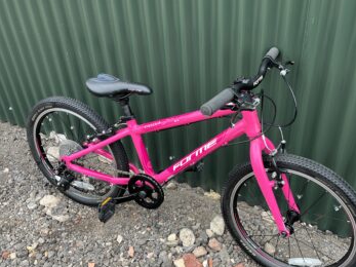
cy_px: 136
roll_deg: +1.5
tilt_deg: -34.0
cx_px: 212
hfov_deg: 51.1
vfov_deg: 39.6
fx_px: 370
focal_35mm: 36
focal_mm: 5.1
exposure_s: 1/202
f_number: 1.6
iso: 40
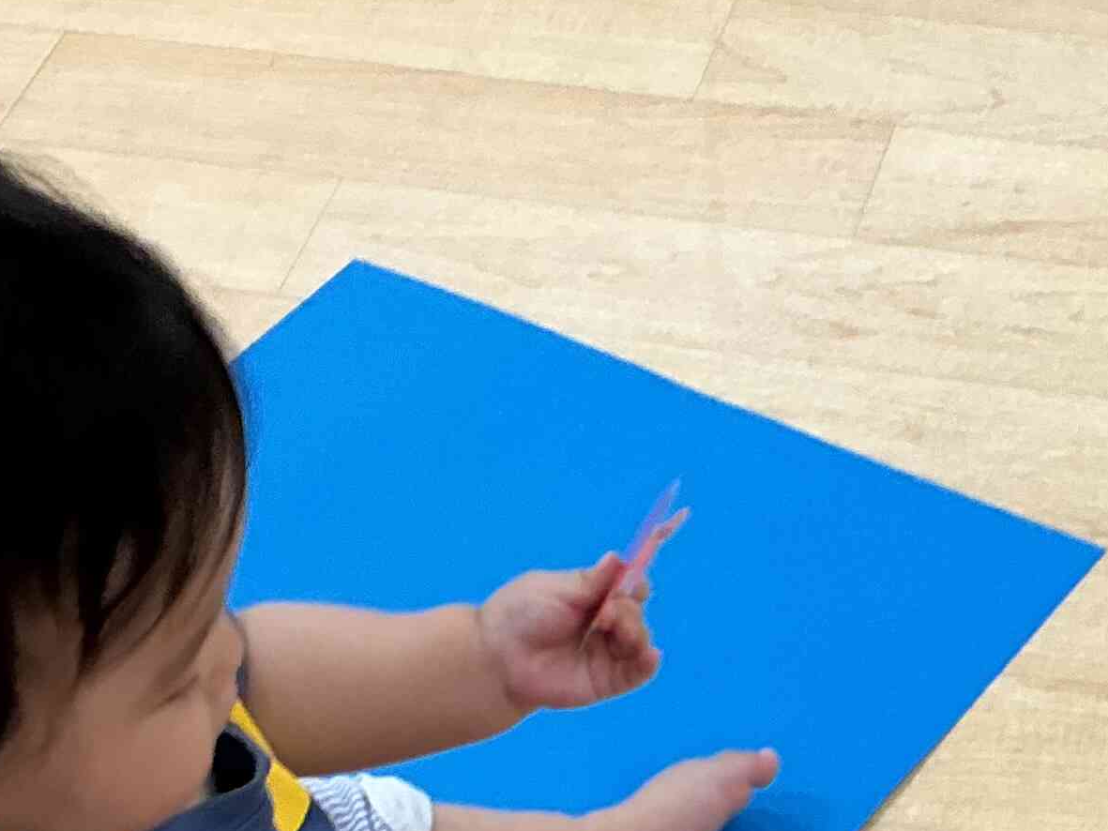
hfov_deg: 18.9
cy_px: 1182
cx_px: 1265
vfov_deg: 14.1
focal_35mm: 99
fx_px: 3169
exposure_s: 1/120
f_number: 1.8
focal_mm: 3
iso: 50
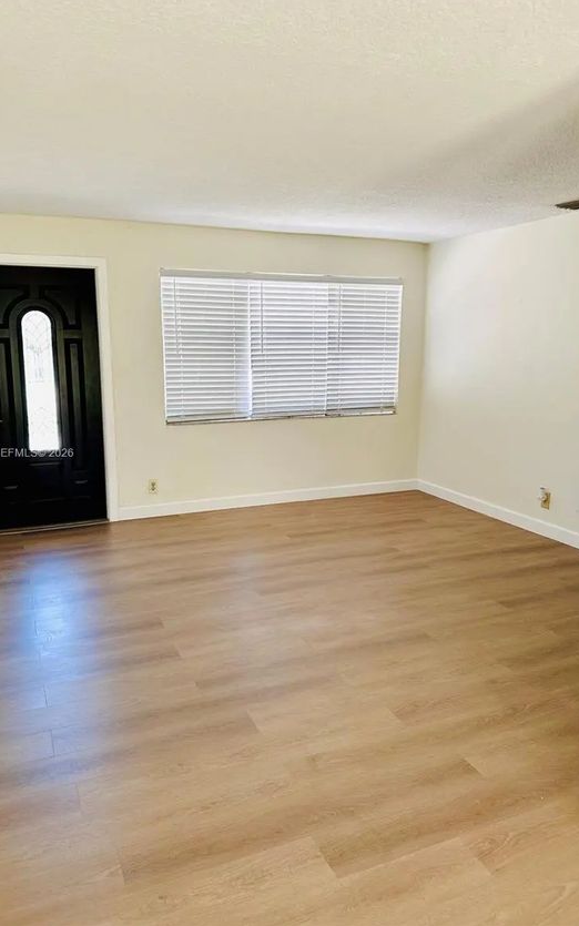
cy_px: 454
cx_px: 283
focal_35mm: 26
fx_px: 656
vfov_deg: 70.4
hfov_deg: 47.6
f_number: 1.78
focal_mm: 6.86
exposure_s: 1/121
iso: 125
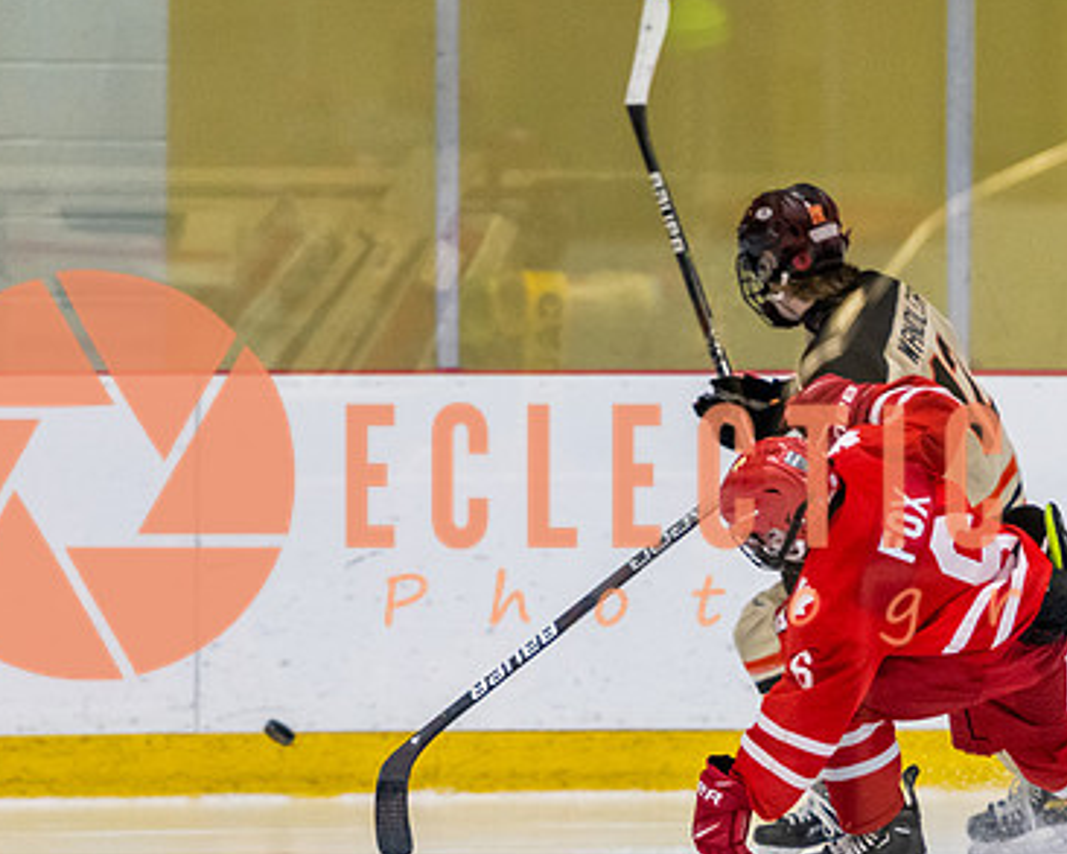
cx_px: 888
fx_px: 12603
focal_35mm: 399
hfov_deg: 4.8
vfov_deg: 3.9
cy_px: 735
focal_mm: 175
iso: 3200
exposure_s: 1/640
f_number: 3.2
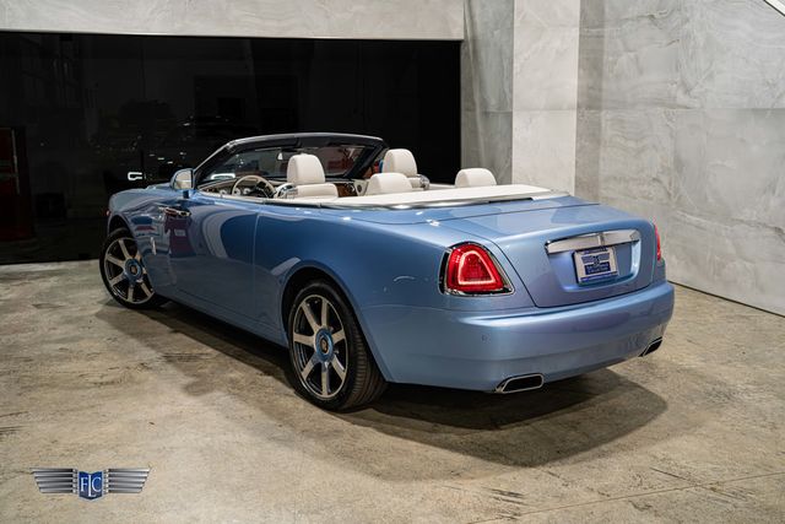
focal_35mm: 37
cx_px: 392
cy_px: 257
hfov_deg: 52.2
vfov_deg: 36.2
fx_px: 801
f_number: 5
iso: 1600
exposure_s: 1/50
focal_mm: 36
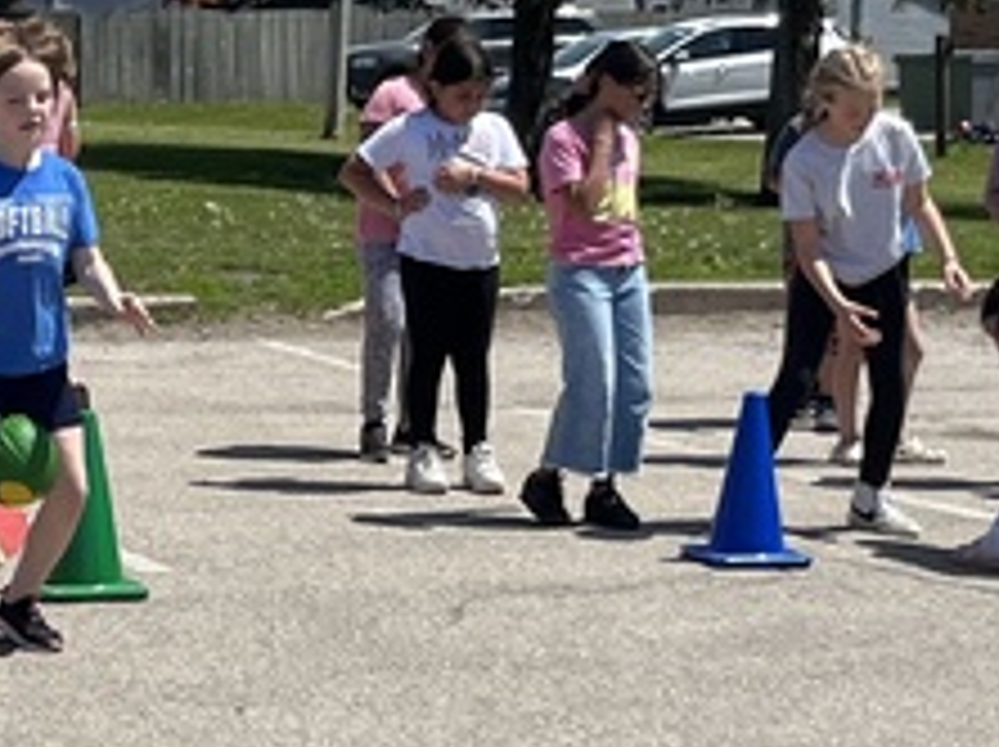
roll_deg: -0.8
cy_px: 626
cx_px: 112
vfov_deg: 12.3
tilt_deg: -10.4
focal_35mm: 120
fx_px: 3459
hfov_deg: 16.2
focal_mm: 5.1
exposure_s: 1/5319
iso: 50
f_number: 1.6
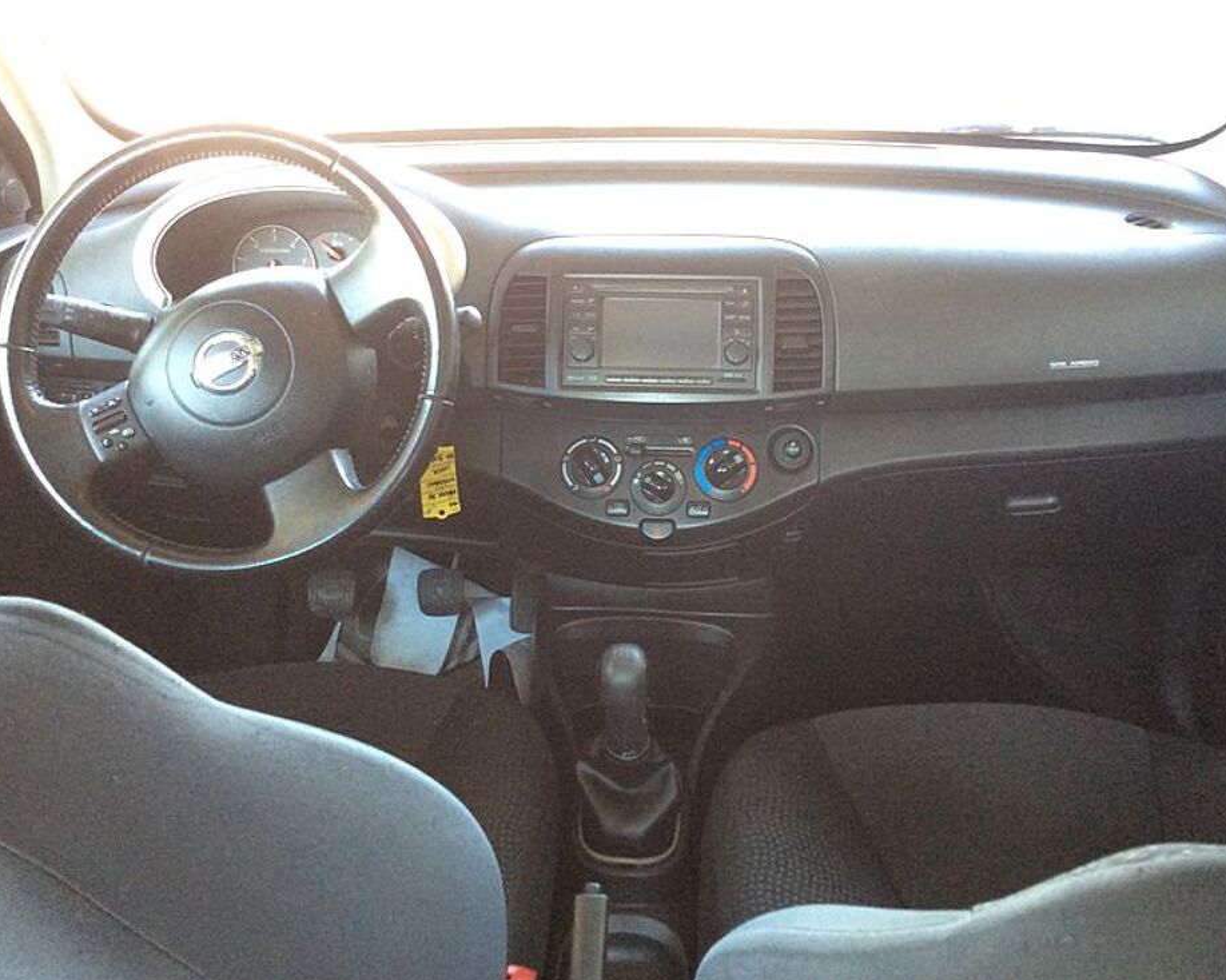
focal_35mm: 34
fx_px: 1233
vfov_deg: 43.3
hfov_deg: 52.9
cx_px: 621
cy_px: 491
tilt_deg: -26.8
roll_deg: +4.6
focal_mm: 3.3
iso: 125
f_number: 2.4
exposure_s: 1/25
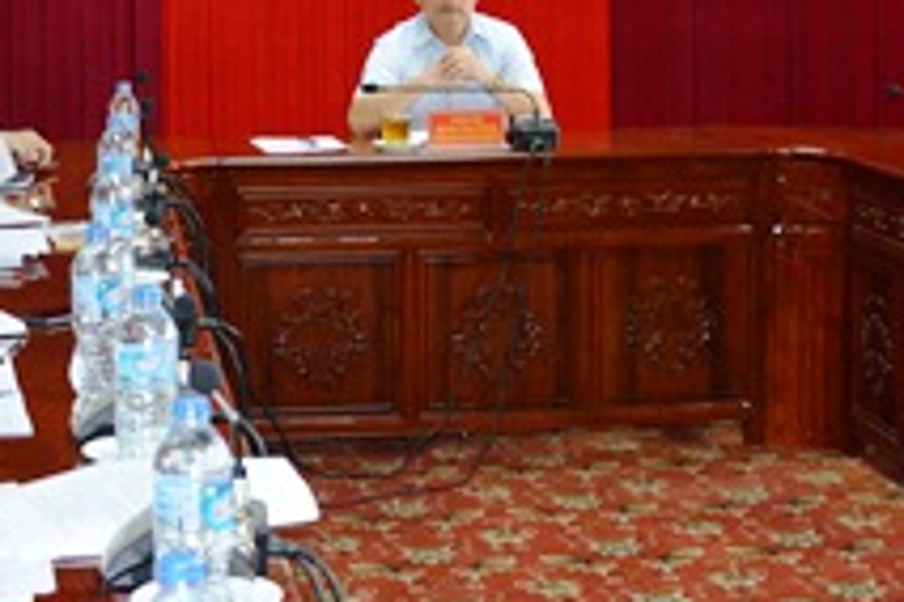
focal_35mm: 94
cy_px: 121
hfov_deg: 21.6
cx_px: 424
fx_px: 2373
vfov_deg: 14.4
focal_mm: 21
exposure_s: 1/60
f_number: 3.8
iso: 1000
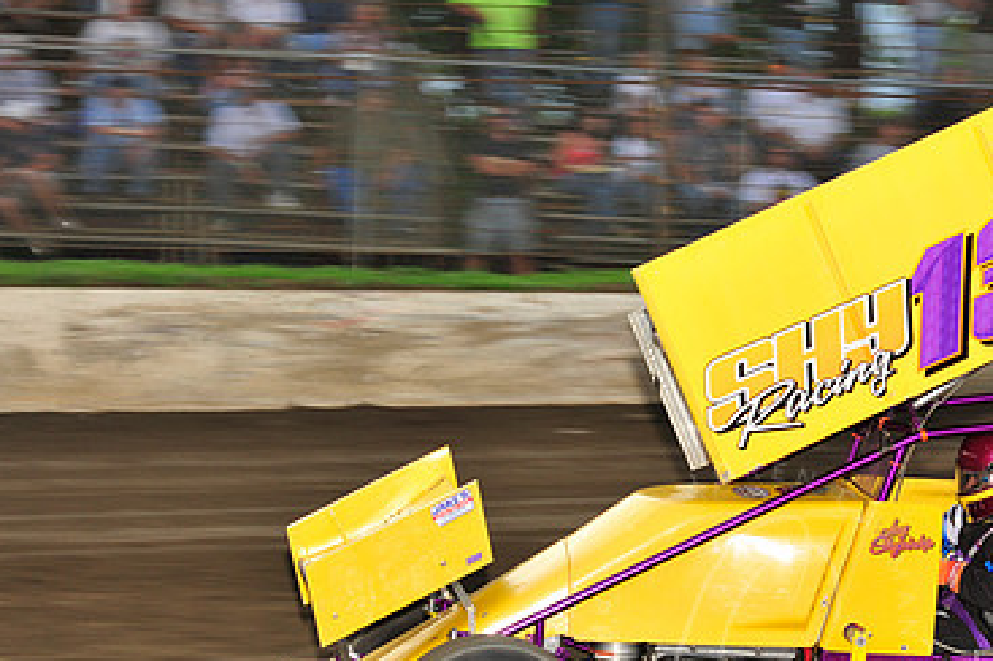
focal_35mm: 158
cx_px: 752
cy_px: 374
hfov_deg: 13.0
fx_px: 4354
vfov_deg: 8.7
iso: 640
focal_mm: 100
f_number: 7.1
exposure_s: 1/320
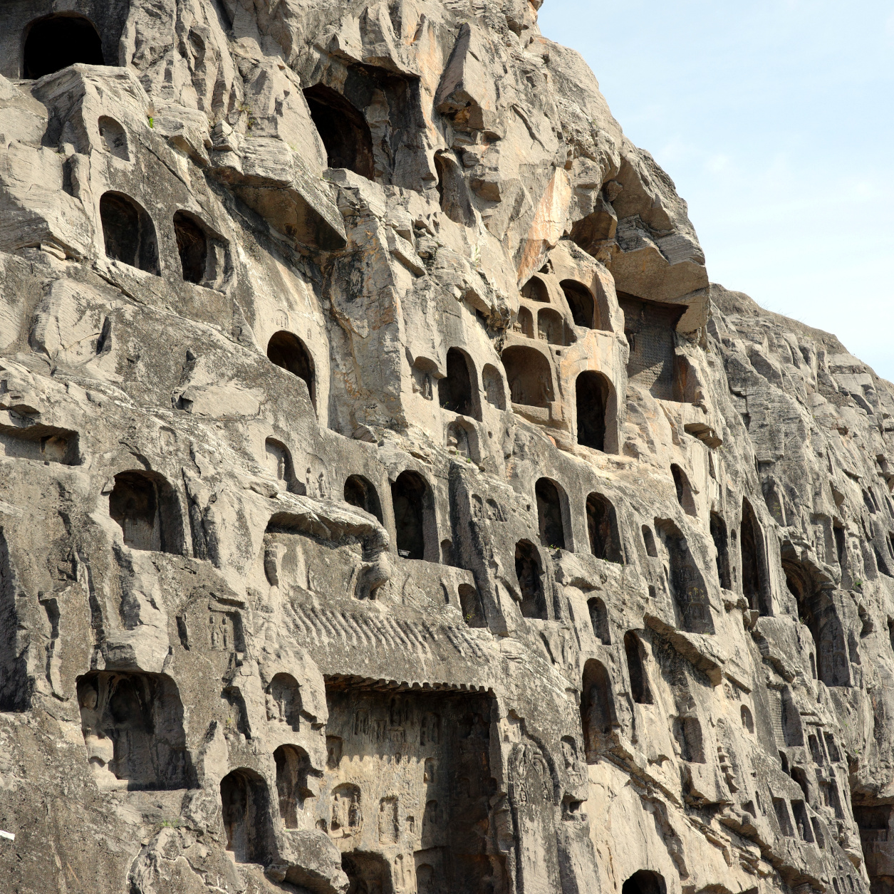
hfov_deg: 32.8
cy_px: 369
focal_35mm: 52
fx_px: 1519
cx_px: 451
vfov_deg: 32.7
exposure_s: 1/640
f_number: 5.6
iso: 200
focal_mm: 26
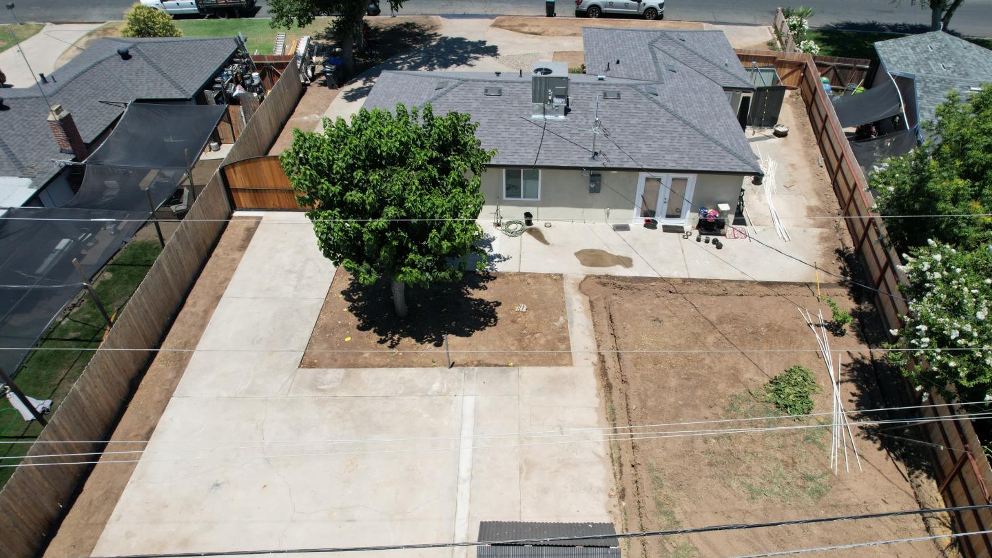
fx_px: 631
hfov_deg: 76.3
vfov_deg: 47.6
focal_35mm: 24
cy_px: 316
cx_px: 514
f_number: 2.8
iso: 130
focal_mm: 8.38
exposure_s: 1/2500
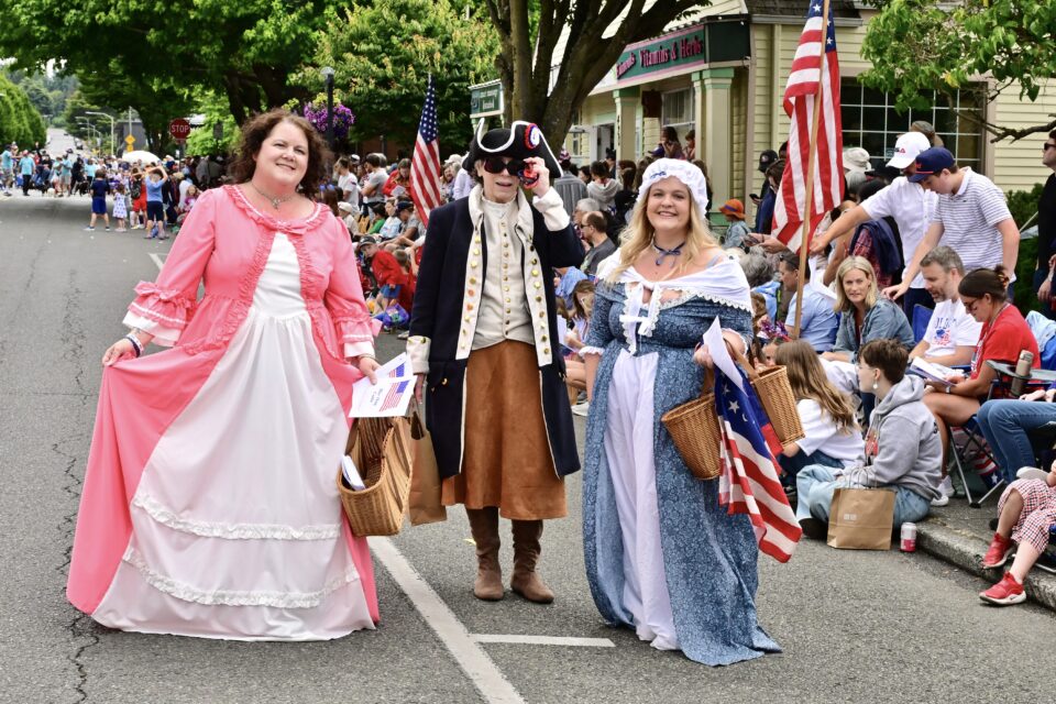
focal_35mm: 64
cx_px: 528
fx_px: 1877
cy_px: 352
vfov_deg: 21.2
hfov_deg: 31.4
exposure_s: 1/640
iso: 1250
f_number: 11
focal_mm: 43
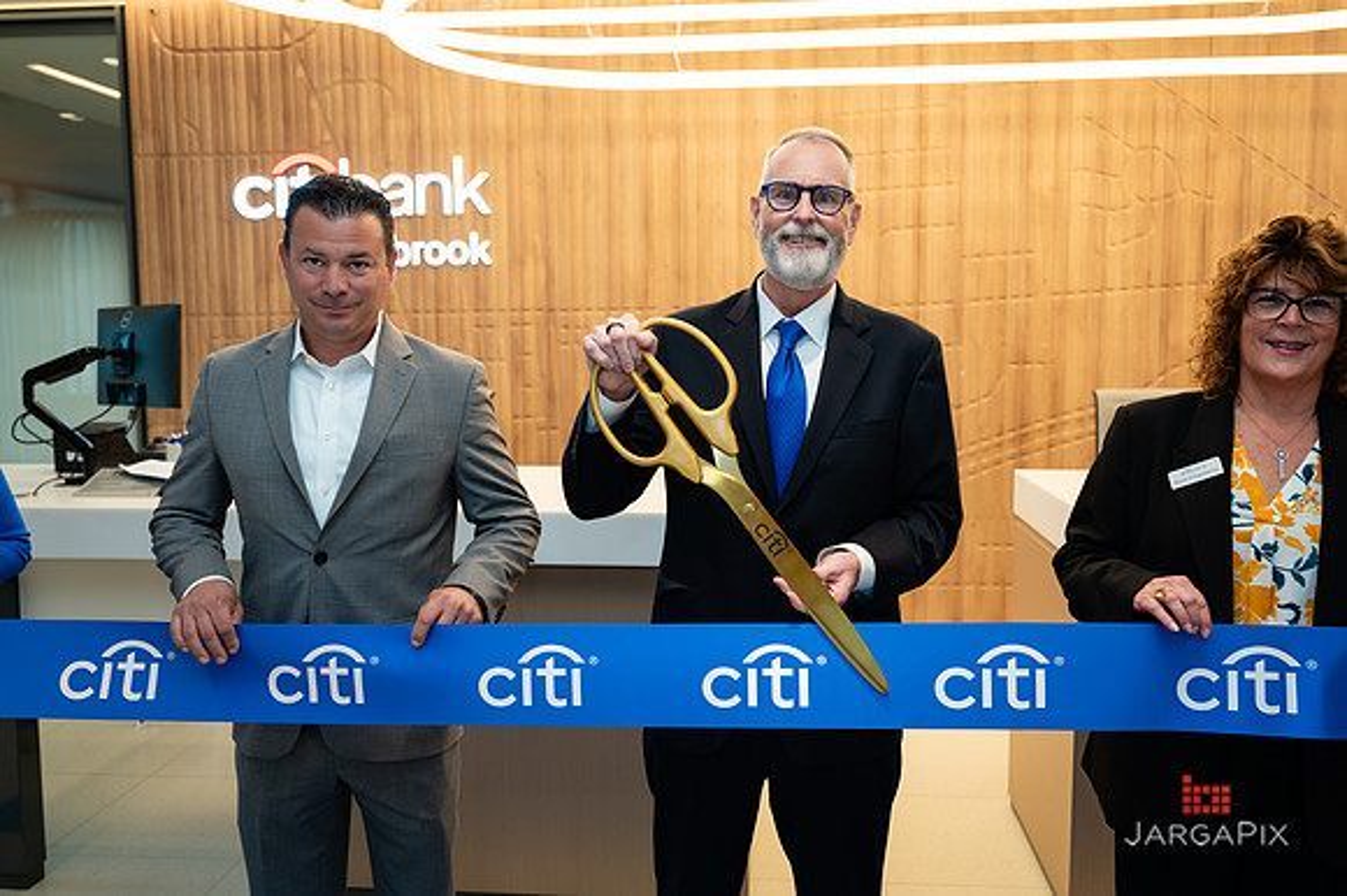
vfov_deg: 41.5
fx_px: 1183
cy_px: 448
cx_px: 674
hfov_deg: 59.3
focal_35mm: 32
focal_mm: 30.5
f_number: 3.5
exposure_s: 1/200
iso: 500
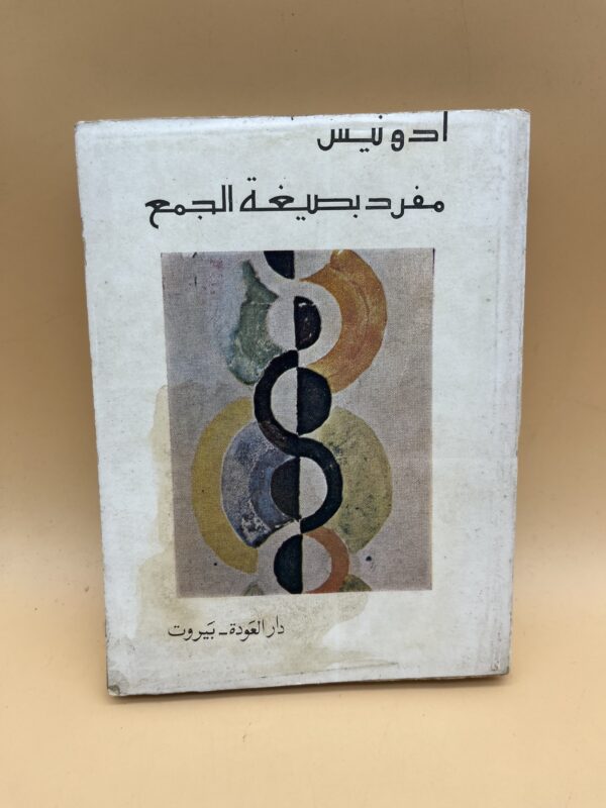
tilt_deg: -29.1
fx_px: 607
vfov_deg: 67.3
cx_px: 303
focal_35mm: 26
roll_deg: +0.8
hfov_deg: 53.1
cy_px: 404
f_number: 1.6
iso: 50
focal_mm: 5.1
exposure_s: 1/504
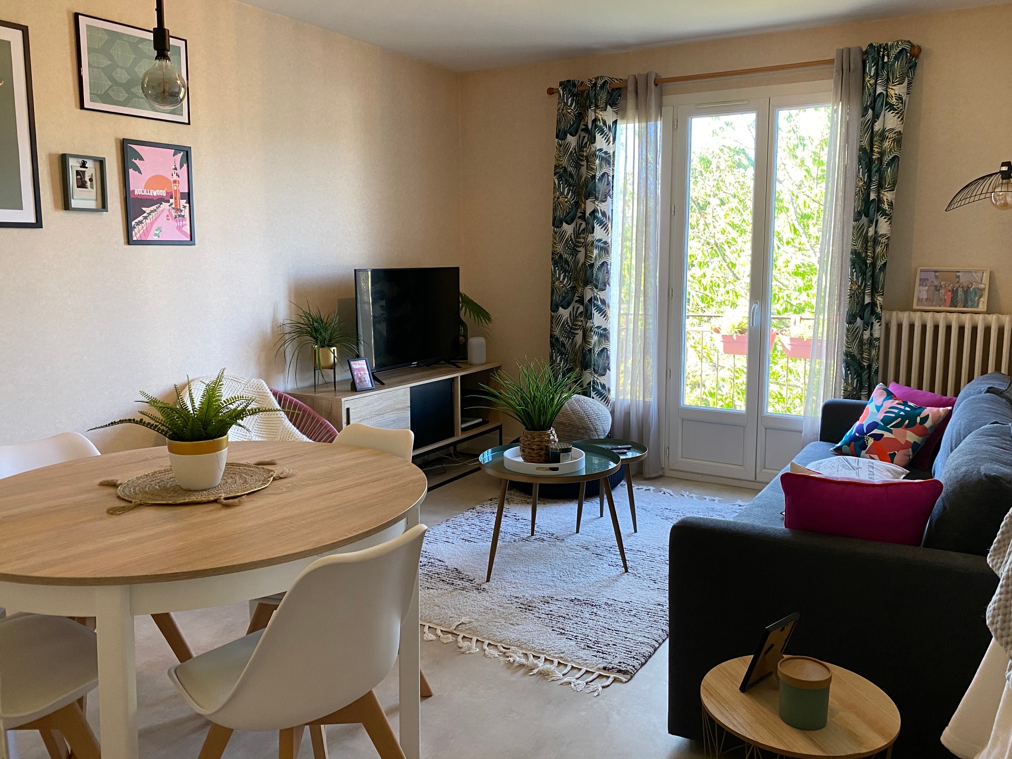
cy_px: 359
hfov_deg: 63.4
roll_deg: +0.0
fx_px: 818
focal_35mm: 28
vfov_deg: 49.7
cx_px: 519
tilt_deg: -8.5
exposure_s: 1/86
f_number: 1.8
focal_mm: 4.25
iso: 125
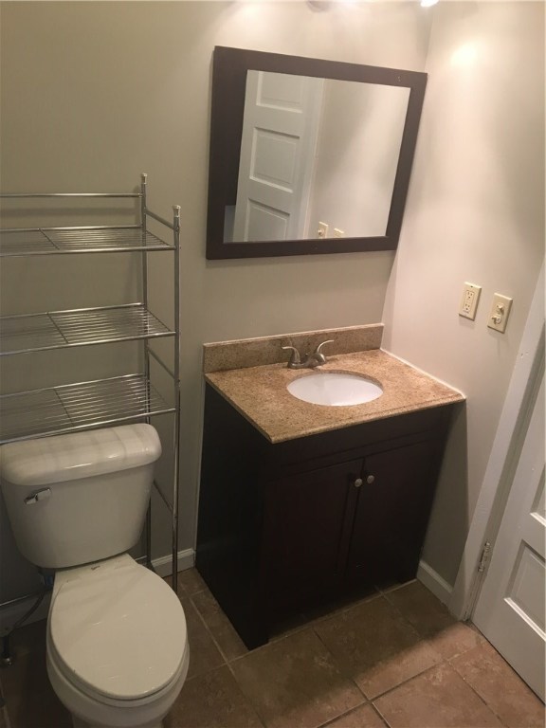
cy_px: 364
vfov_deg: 61.7
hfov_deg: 48.2
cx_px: 273
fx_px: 610
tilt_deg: -23.9
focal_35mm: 29
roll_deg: -5.1
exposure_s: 1/30
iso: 64
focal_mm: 4.15
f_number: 2.2
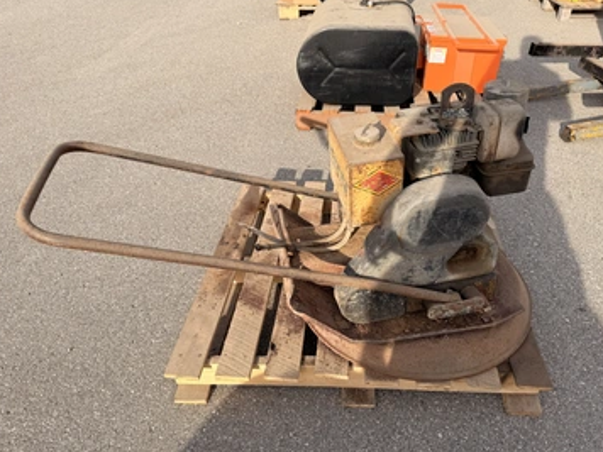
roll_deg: +2.0
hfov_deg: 65.2
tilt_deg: -36.1
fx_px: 470
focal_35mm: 27
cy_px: 245
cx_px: 327
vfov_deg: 51.3
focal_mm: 6.76
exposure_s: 1/1585
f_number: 1.78
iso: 80
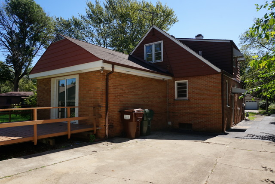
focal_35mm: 24
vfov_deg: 53.2
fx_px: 183
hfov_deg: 73.7
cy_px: 92
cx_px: 138
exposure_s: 1/80
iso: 100
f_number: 13
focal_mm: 16
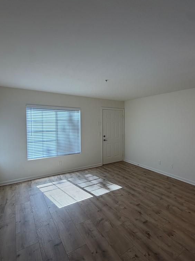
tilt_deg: -3.0
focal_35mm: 19
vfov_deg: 84.7
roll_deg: -0.3
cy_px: 129
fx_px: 143
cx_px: 119
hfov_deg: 67.9
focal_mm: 2.22
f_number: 2.2
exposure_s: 1/120
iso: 64
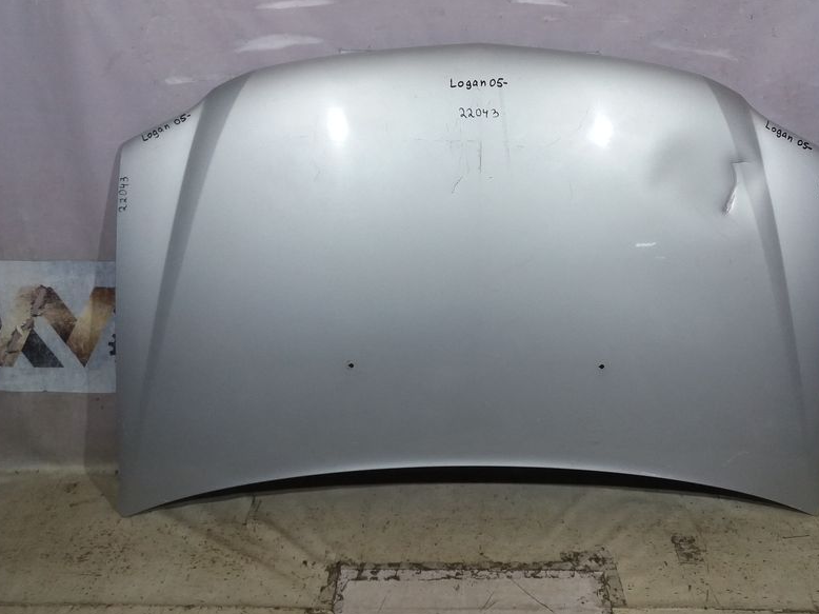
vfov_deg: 39.6
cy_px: 291
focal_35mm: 36
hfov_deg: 51.2
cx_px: 464
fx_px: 851
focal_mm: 3.7
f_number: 1.9
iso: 100
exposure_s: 1/33
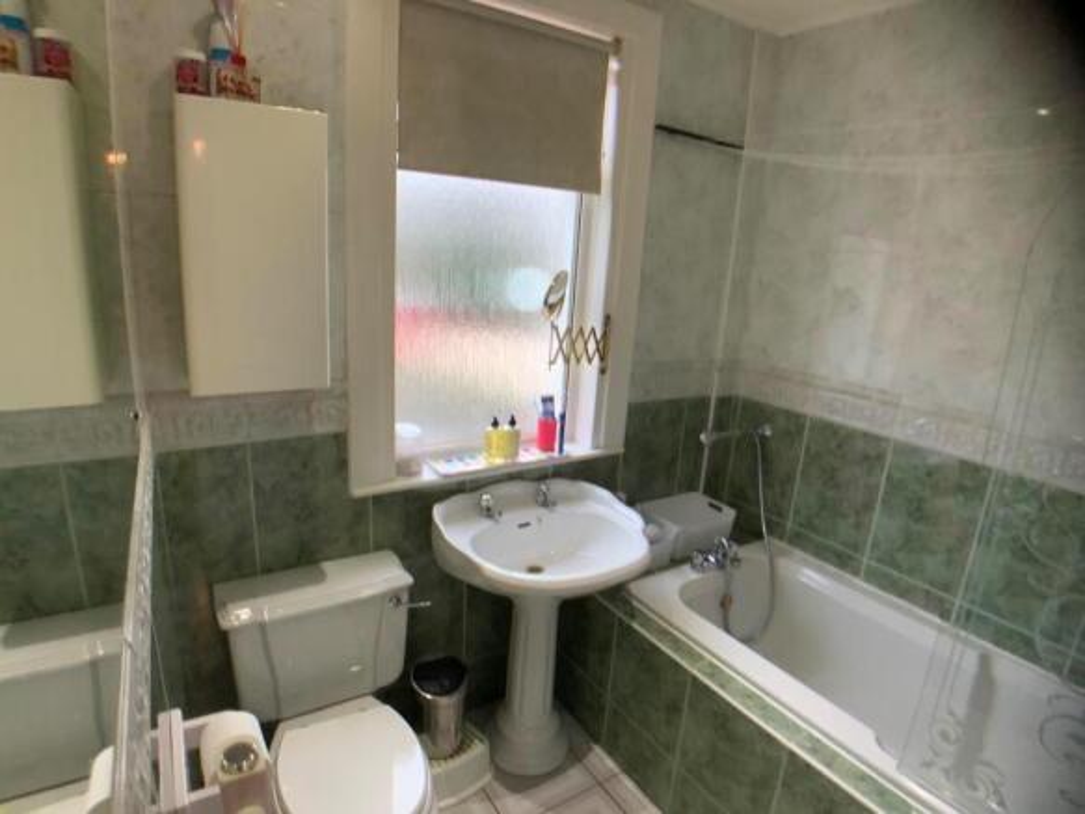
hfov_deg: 61.7
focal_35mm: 29
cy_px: 407
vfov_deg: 48.2
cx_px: 542
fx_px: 909
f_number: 1.8
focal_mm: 3
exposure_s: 1/60
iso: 200
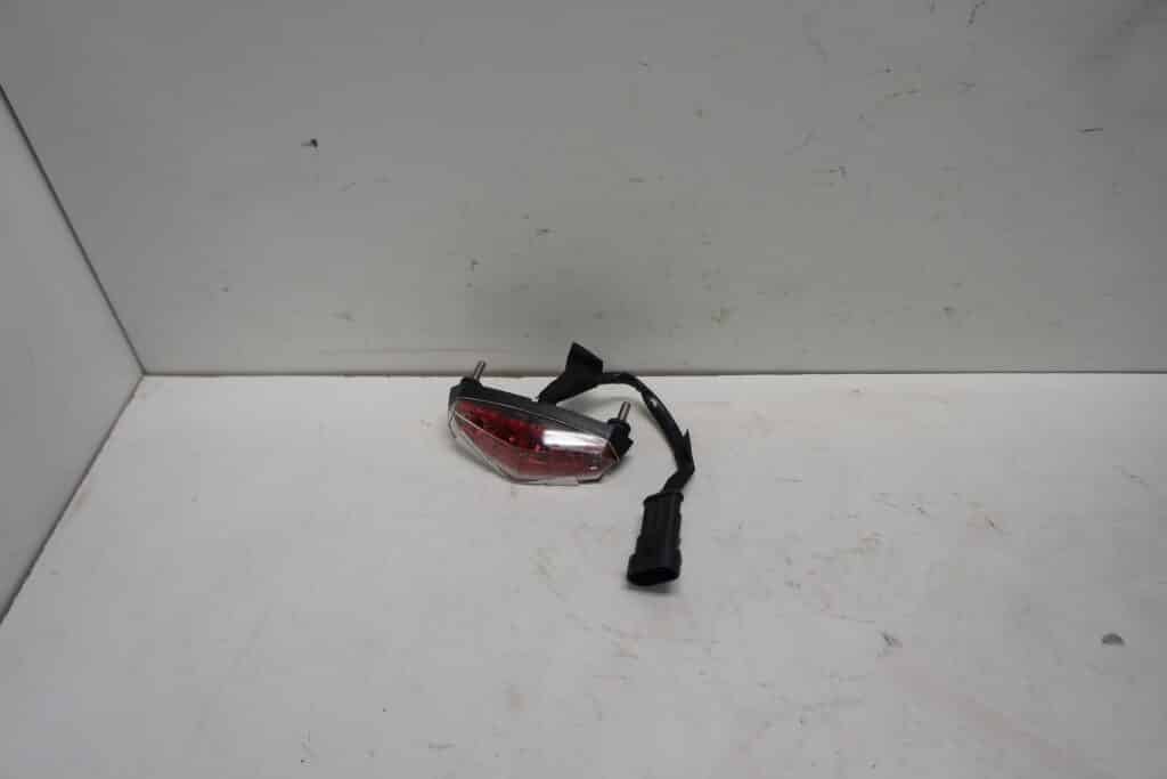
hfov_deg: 67.4
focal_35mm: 27
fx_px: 875
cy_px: 390
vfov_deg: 47.9
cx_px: 584
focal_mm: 18
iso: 100
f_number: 4
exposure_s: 1/100
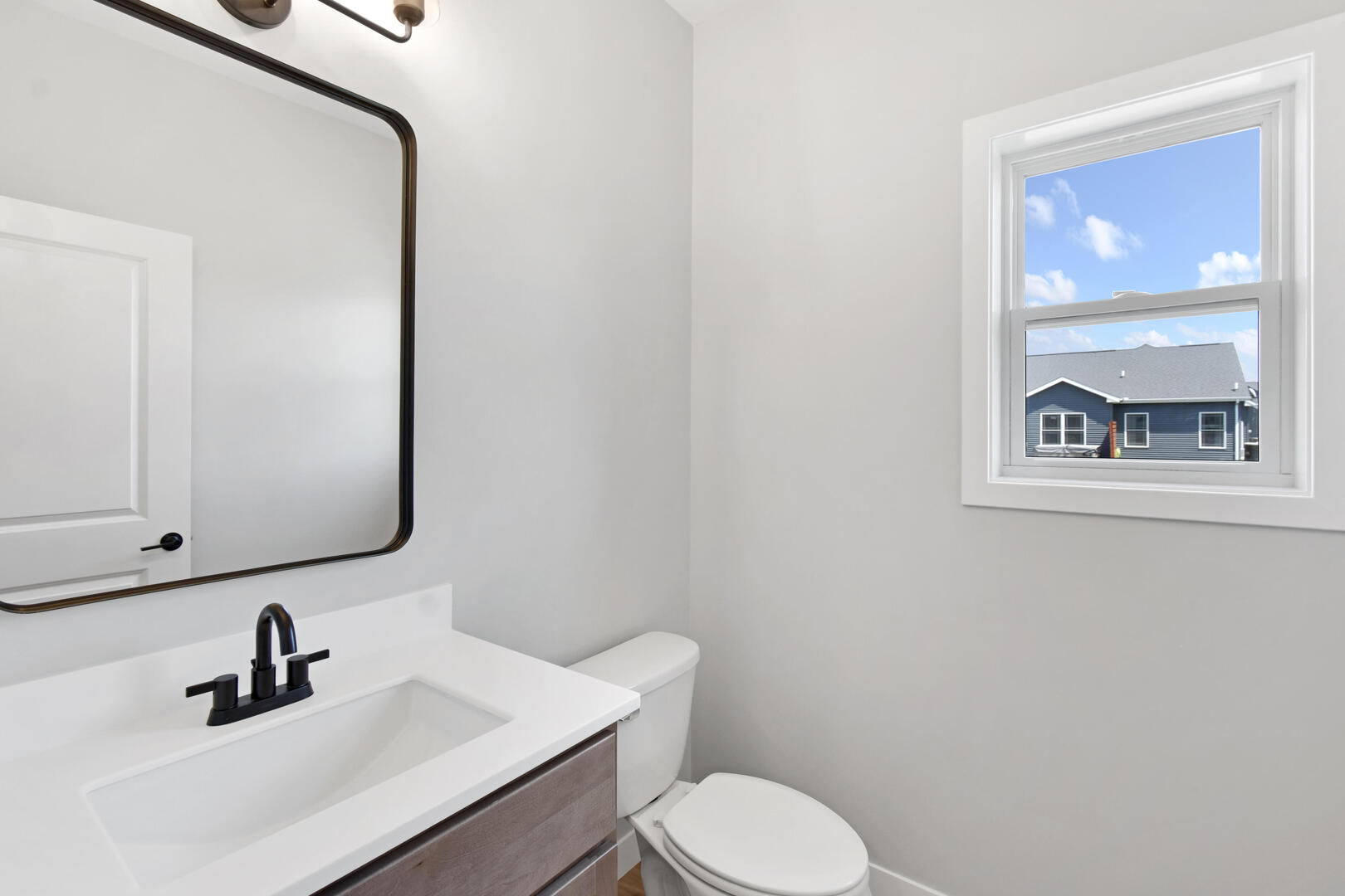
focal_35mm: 15
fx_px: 560
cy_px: 448
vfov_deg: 77.3
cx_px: 672
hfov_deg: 100.4
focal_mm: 10
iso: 200
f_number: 7.1
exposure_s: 1/13
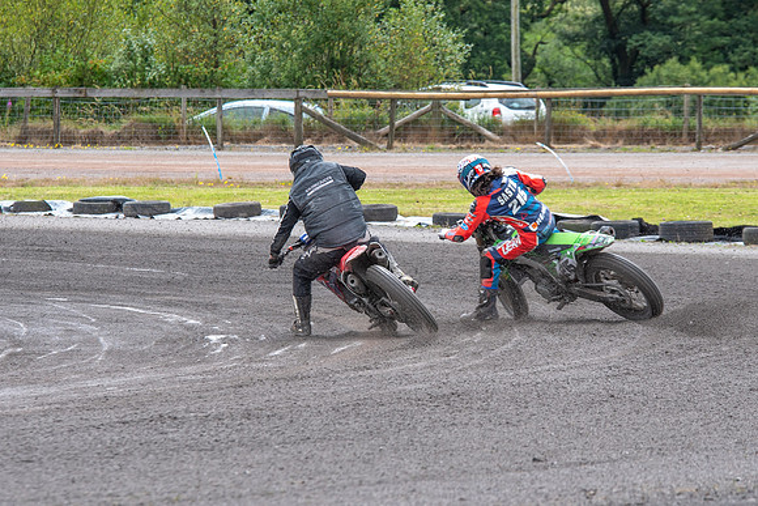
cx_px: 442
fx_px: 7396
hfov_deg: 5.9
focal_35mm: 351
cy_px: 228
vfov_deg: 3.9
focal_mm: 200
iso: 160
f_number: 8
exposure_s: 1/250
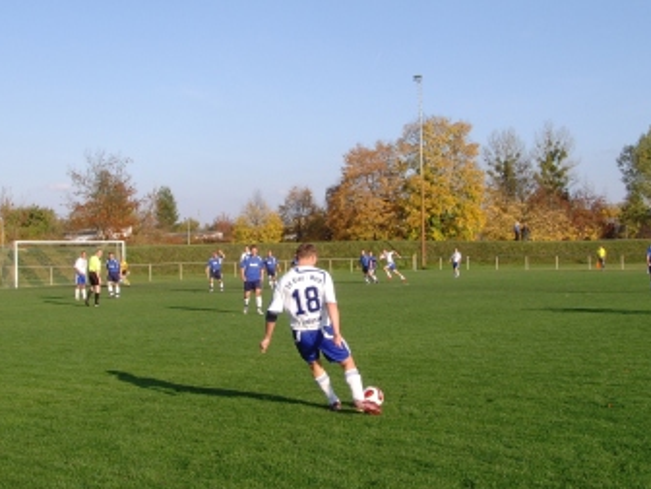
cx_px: 271
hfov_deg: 33.2
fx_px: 1091
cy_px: 247
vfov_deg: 25.2
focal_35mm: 58
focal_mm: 6.6
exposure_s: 1/180
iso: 80
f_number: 6.3
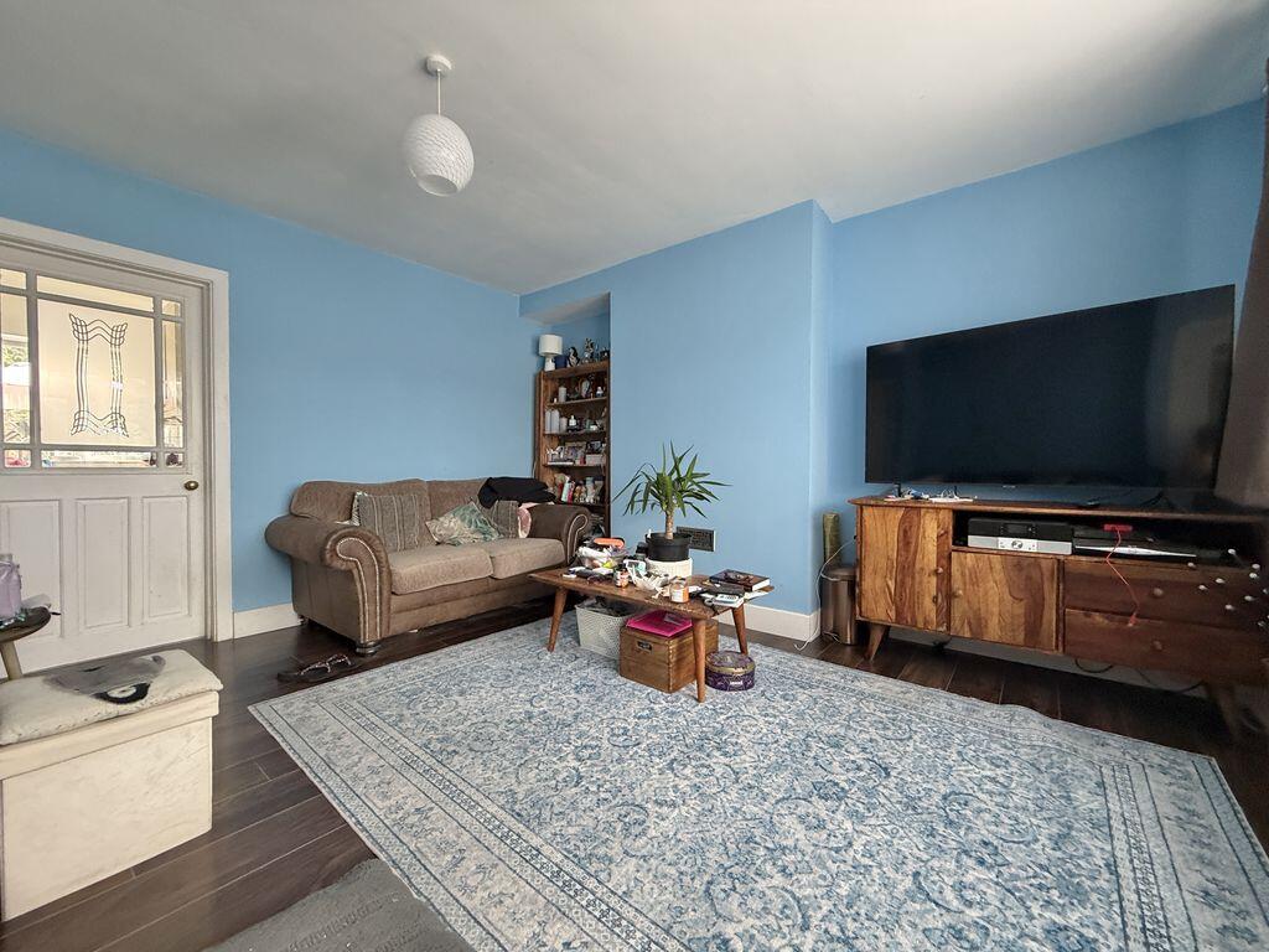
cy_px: 476
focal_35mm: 14
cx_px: 634
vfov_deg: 85.7
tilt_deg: -1.2
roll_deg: +0.6
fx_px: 513
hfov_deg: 102.1
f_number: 2.2
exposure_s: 1/91
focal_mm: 2.22
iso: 320
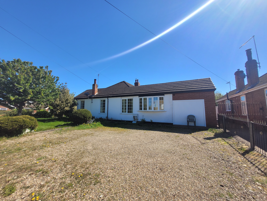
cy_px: 100
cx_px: 134
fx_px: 100
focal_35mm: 13
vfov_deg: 89.9
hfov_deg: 106.2
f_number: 2.2
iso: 40
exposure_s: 1/1276
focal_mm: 1.74
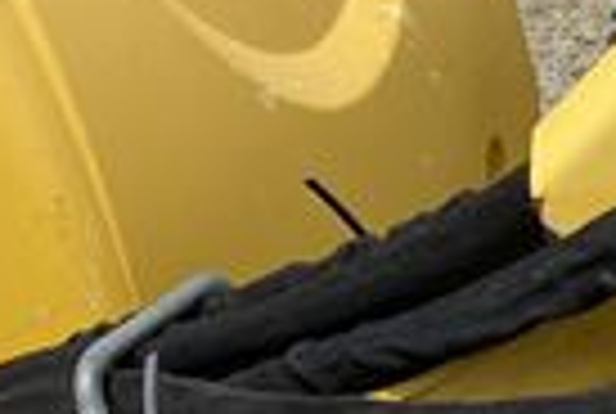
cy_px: 508
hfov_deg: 16.2
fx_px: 2161
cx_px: 229
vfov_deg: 10.7
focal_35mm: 126
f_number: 1.8
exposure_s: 1/2358
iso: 32
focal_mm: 4.25
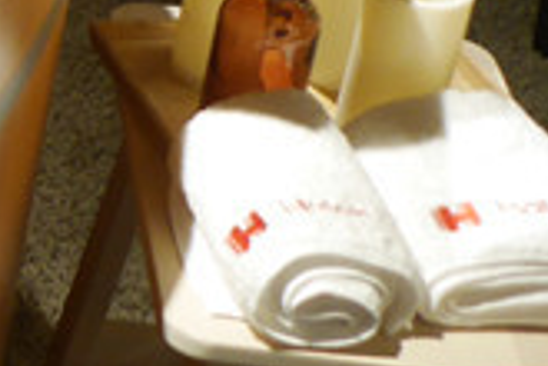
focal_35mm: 170
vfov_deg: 8.0
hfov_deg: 10.5
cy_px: -115
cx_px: -744
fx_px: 2588
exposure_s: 1/60
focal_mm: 15
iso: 640
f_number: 1.7
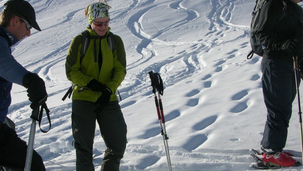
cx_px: 131
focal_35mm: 50
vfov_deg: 23.9
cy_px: 103
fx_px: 402
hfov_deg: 41.2
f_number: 7.1
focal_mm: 8.9
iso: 50
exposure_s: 1/320
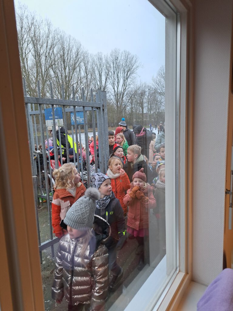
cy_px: 156
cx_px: 116
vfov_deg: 71.6
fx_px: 215
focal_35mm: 24
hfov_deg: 56.8
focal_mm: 5.23
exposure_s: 1/100
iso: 50
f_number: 1.8
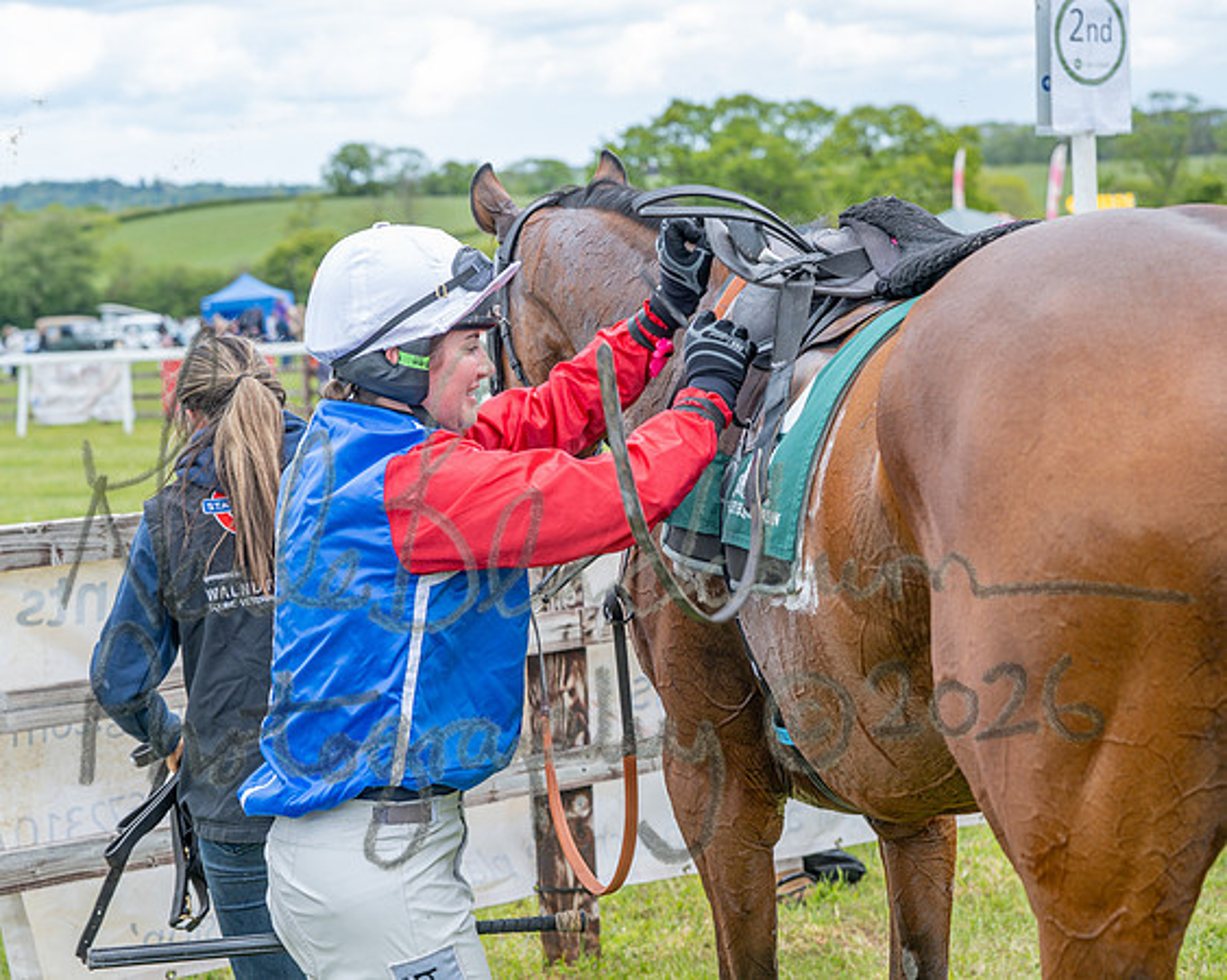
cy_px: 490
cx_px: 545
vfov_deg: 19.7
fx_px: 2821
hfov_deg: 24.5
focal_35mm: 78
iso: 200
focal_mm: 69
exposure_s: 1/320
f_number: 5
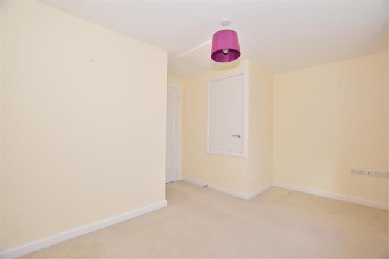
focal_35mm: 15
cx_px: 194
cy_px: 130
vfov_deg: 77.3
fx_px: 162
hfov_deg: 100.4
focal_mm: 10
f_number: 5
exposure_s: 1/80
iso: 200
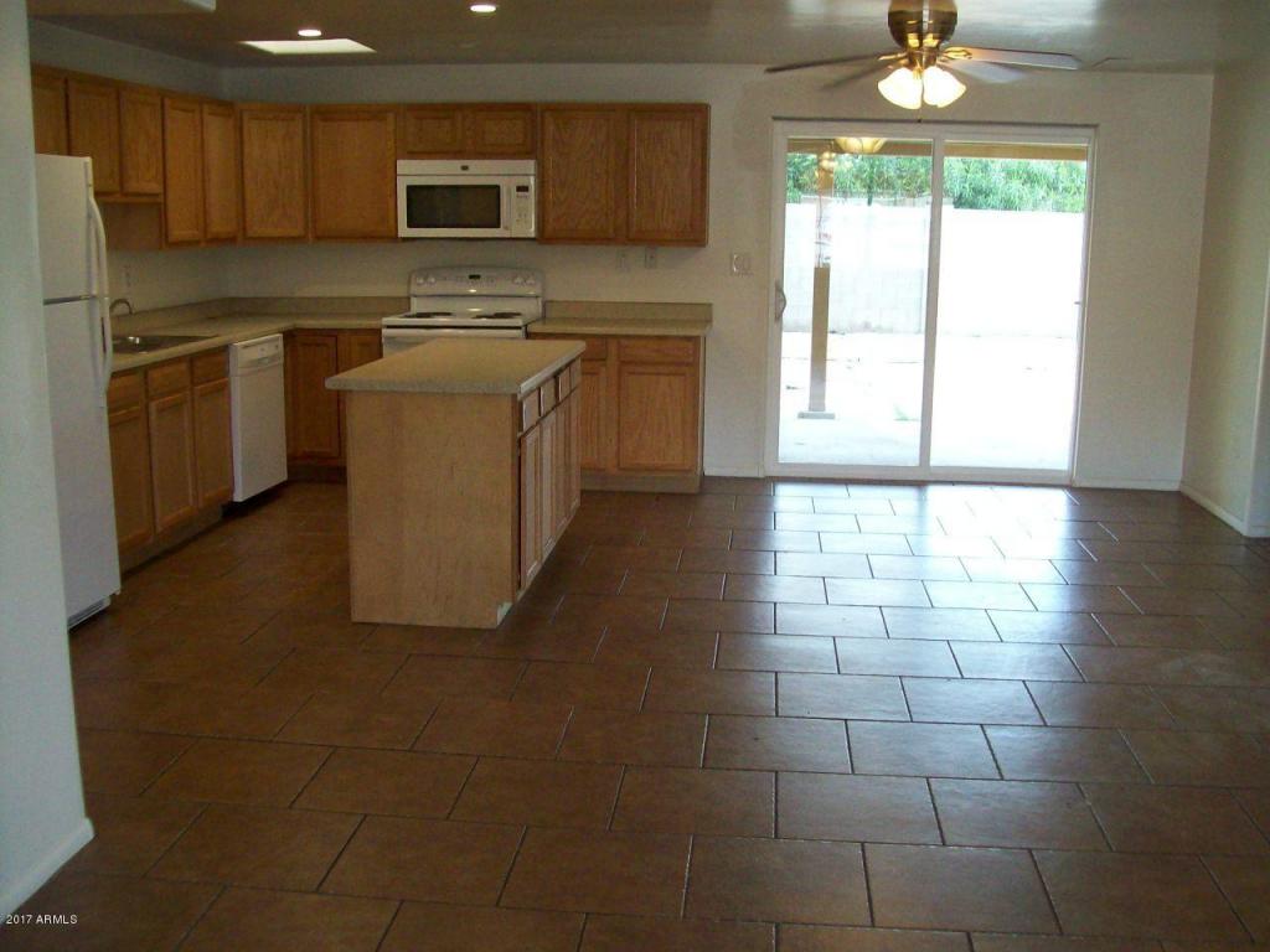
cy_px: 476
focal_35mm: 36
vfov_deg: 39.7
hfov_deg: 51.4
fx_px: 1321
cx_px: 635
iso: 170
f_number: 2.7
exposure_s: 1/64
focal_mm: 6
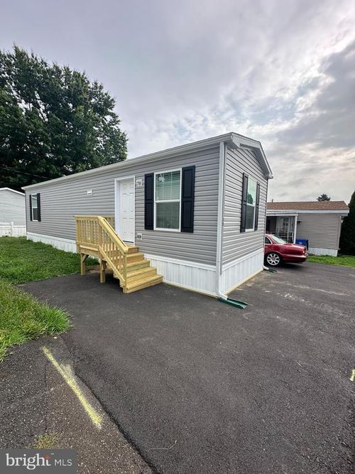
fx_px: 191
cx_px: 178
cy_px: 237
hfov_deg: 85.7
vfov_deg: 102.1
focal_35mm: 14
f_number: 2.2
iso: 40
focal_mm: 2.22
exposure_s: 1/812
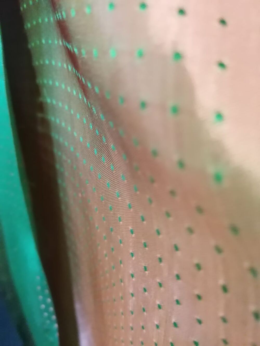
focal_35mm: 27
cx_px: 130
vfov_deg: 65.3
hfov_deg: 51.4
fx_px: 270
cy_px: 173
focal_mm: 4.75
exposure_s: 1/14.3
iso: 1600
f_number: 1.8
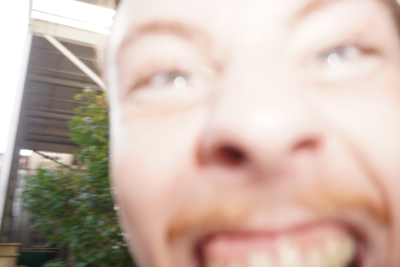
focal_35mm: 34
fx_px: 384
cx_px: 200
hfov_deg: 55.1
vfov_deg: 38.4
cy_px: 134
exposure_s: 1/60
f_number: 4.5
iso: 100
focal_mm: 23
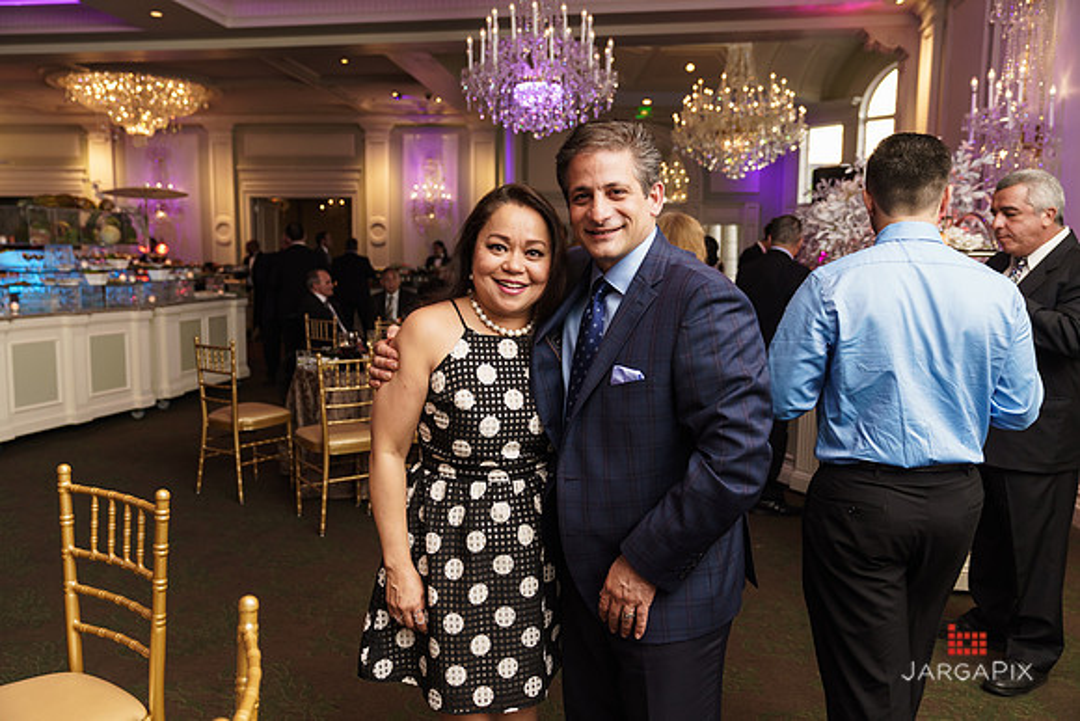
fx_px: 870
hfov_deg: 63.6
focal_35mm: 29
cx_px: 540
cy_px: 360
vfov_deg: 45.0
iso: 640
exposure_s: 1/160
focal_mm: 29
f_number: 3.2
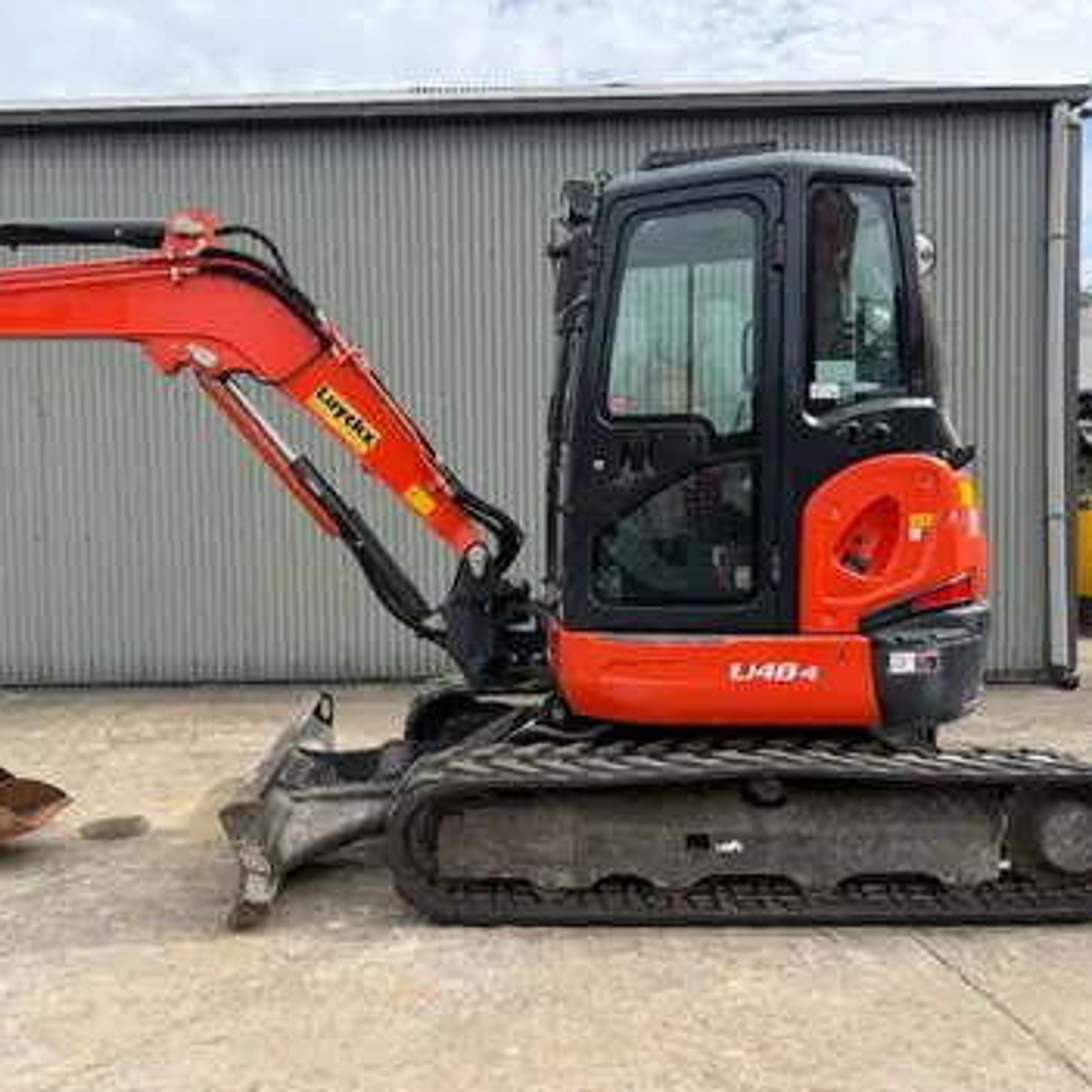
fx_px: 1035
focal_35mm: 29
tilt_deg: -2.2
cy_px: 554
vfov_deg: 55.6
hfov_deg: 55.2
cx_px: 439
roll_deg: +1.0
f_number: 1.78
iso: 100
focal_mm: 6.76
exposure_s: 1/2525
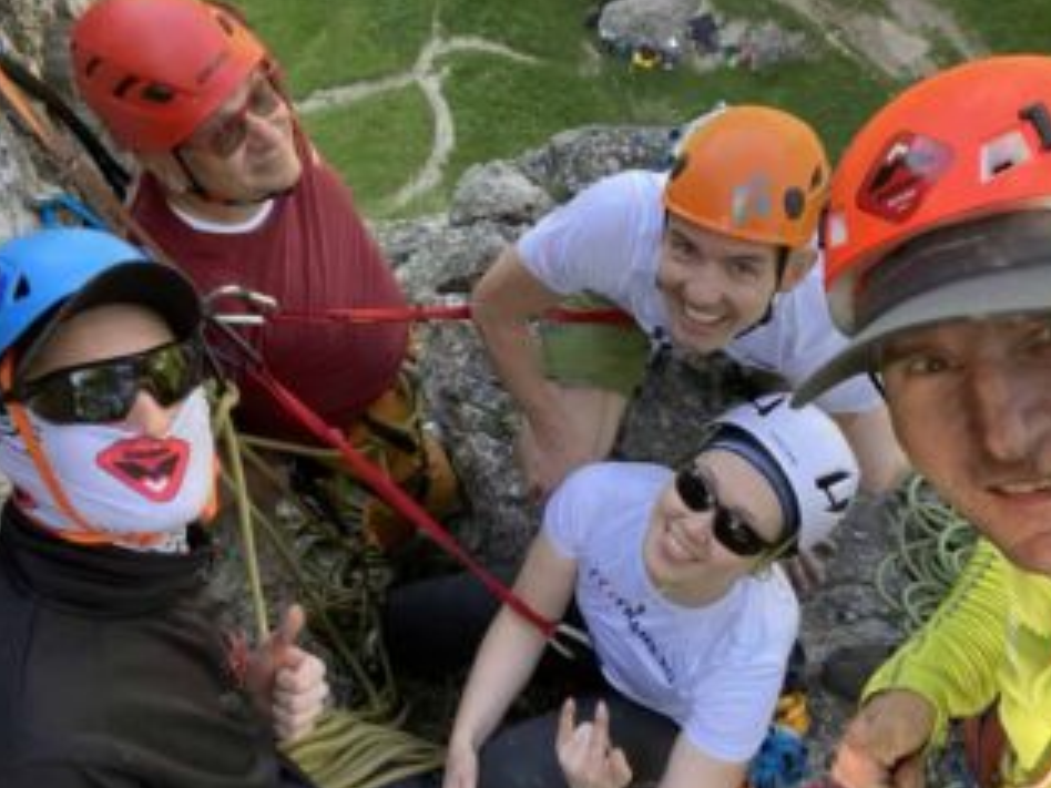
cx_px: 539
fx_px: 1154
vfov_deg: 37.7
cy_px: 366
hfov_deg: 49.0
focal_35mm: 38
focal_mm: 2.71
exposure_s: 1/122
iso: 50
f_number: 2.2
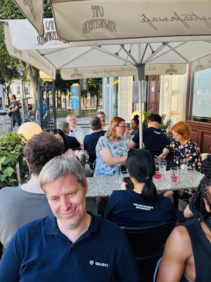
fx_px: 211
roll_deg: -1.2
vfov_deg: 67.3
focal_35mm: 26
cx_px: 106
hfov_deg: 53.0
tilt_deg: -10.0
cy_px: 141
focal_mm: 5.96
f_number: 1.6
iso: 64
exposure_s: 1/121
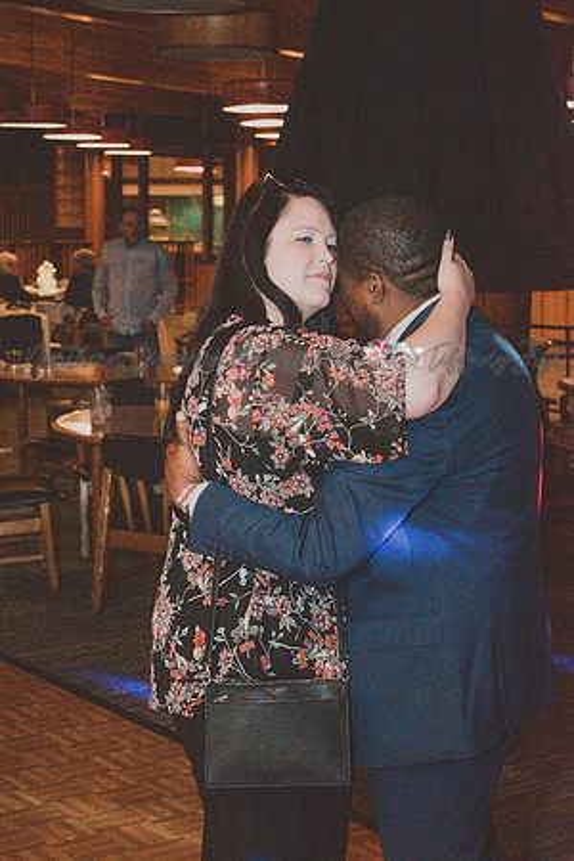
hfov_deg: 18.9
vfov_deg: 28.1
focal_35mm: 72
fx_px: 1722
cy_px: 430
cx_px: 287
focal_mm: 48
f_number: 5.3
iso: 6400
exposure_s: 1/60
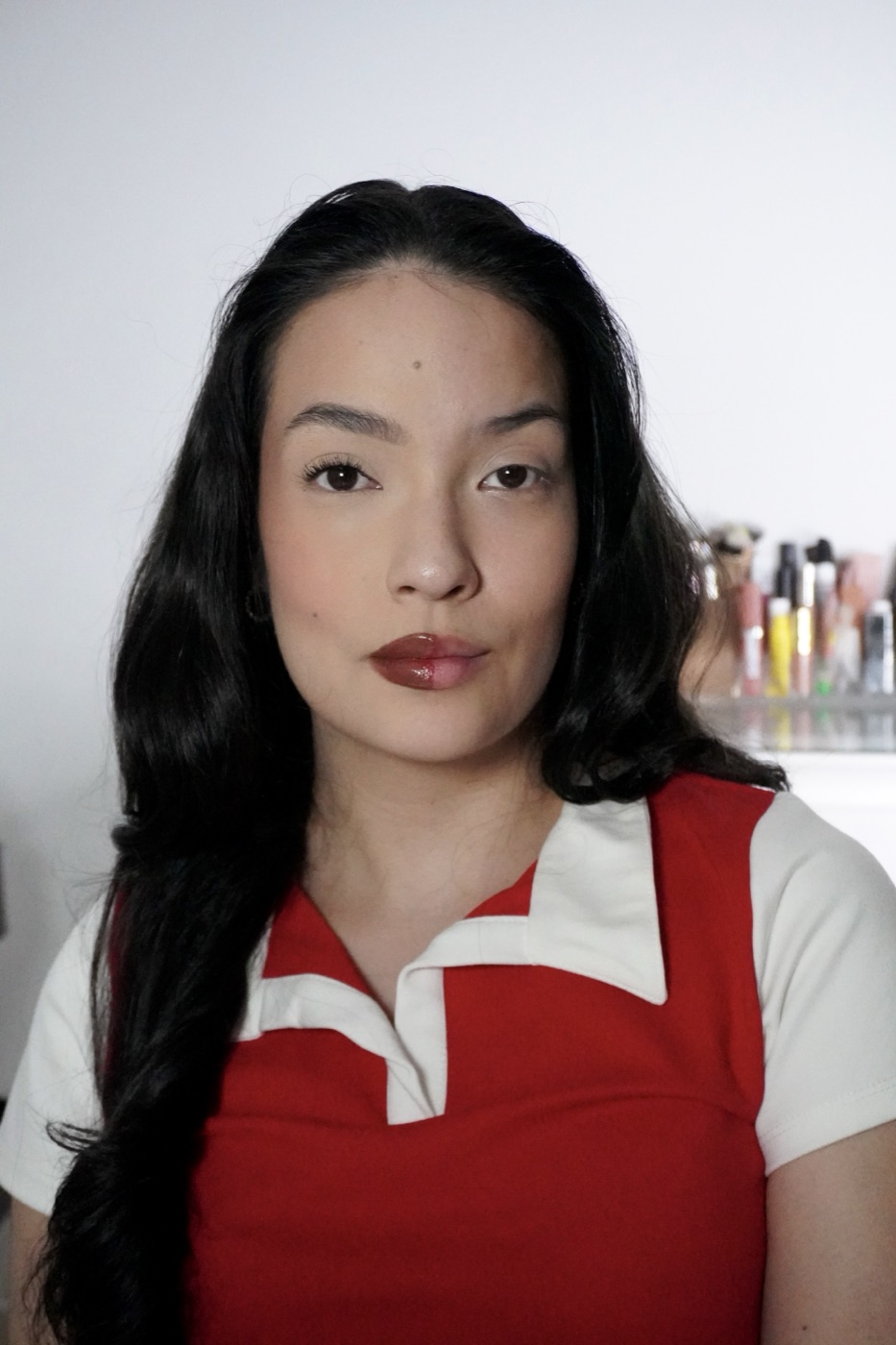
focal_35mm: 48
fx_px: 1792
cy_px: 672
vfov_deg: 41.1
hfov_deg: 28.1
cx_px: 448
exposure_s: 1/2000
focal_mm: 32
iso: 12800
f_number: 5.6
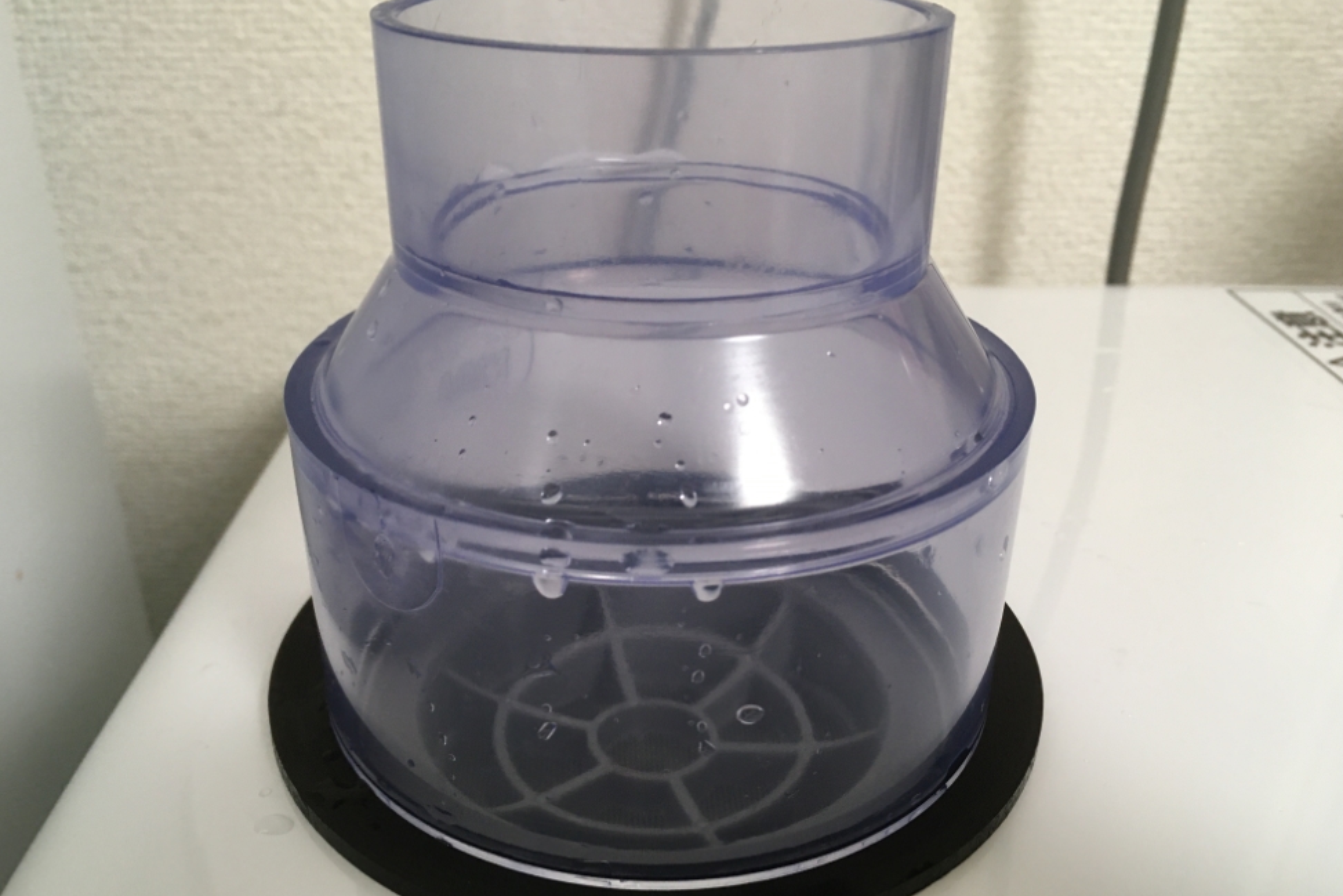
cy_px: 460
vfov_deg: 42.3
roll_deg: +0.5
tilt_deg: -26.2
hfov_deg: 60.3
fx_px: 1157
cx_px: 663
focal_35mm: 31
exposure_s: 1/30
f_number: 2.2
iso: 100
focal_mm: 4.15
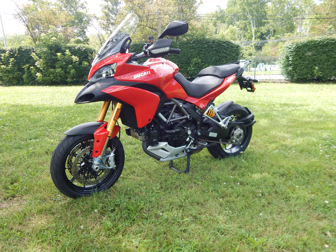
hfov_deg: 63.4
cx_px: 168
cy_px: 126
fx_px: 272
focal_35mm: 28
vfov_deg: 49.7
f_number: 3.2
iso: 125
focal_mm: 5.1
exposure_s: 1/320
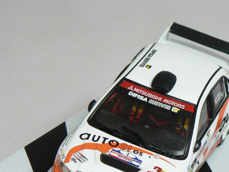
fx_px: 1316
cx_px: 145
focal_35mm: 199
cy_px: 117
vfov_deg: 7.5
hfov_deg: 9.9
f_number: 3.2
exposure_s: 1/60
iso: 80
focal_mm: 15.2
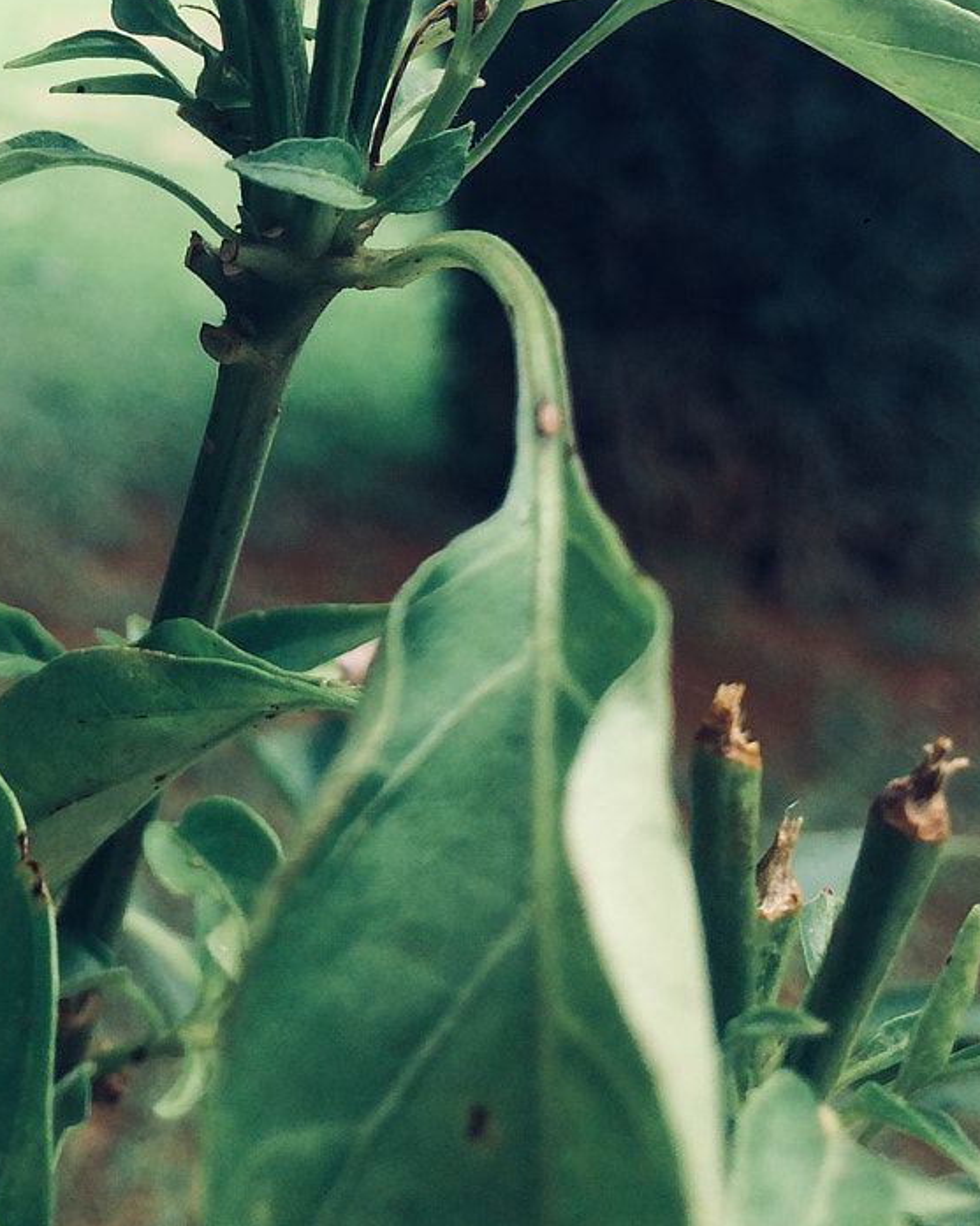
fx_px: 2358
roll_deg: -1.2
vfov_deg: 27.9
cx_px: 79
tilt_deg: -10.0
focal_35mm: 65
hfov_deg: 22.8
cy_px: 88
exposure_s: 1/238
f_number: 2.2
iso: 32
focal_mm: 4.15
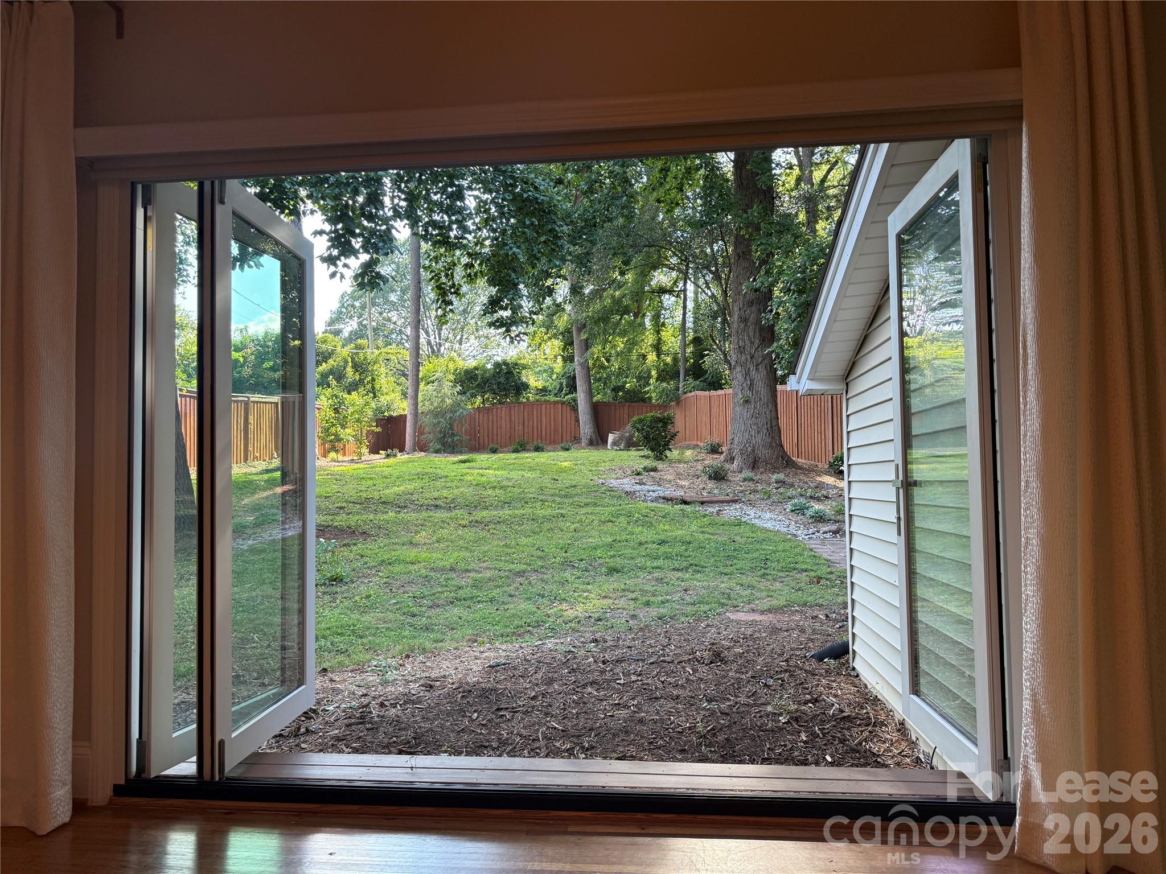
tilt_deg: +3.6
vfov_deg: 56.8
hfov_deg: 71.6
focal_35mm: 24
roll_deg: -0.5
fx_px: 808
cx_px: 583
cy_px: 437
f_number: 1.78
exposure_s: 1/240
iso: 100
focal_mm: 6.76
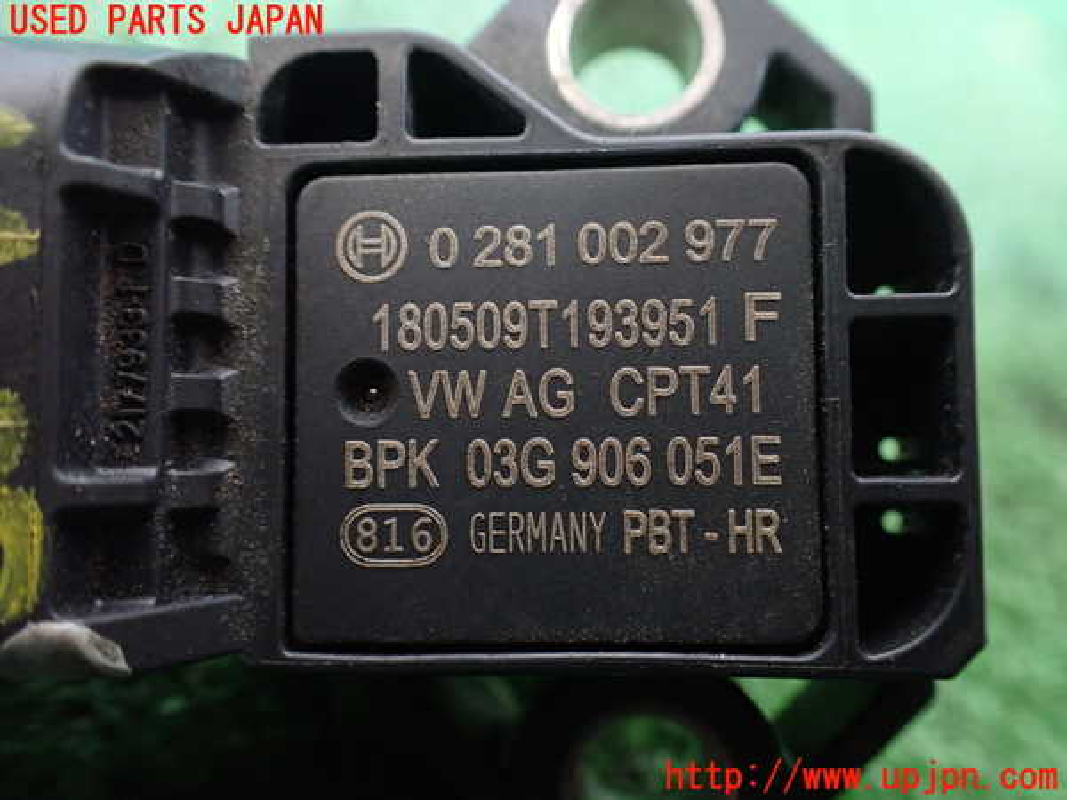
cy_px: 400
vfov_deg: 46.8
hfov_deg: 60.0
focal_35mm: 30
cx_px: 534
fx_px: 925
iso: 800
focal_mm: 5.4
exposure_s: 1/30
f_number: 2.3
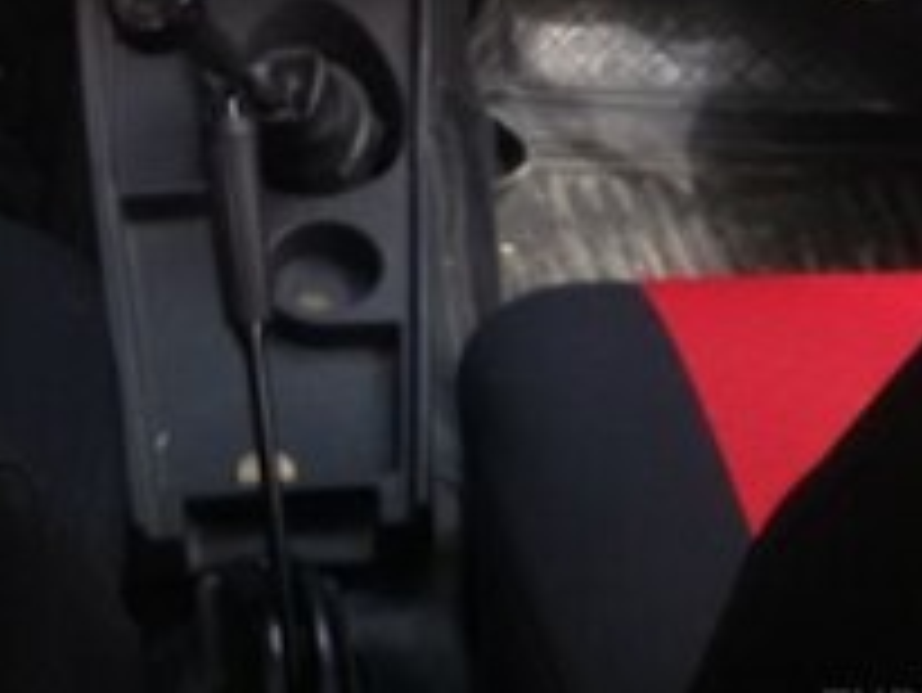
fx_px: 1999
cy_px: -346
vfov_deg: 17.6
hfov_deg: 25.7
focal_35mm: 75
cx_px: 256
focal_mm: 2.93
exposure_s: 1/100
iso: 40
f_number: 2.4
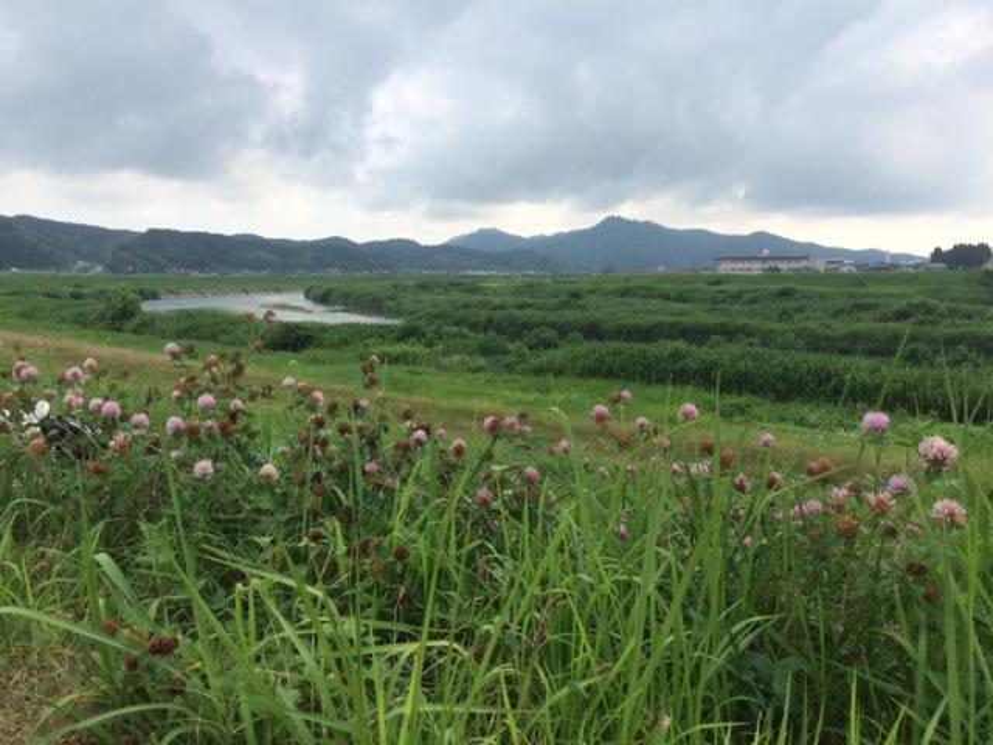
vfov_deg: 48.2
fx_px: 832
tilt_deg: -7.3
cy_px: 372
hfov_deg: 61.7
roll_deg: -0.7
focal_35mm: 29
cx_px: 496
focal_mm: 4.15
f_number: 2.2
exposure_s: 1/1109
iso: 32
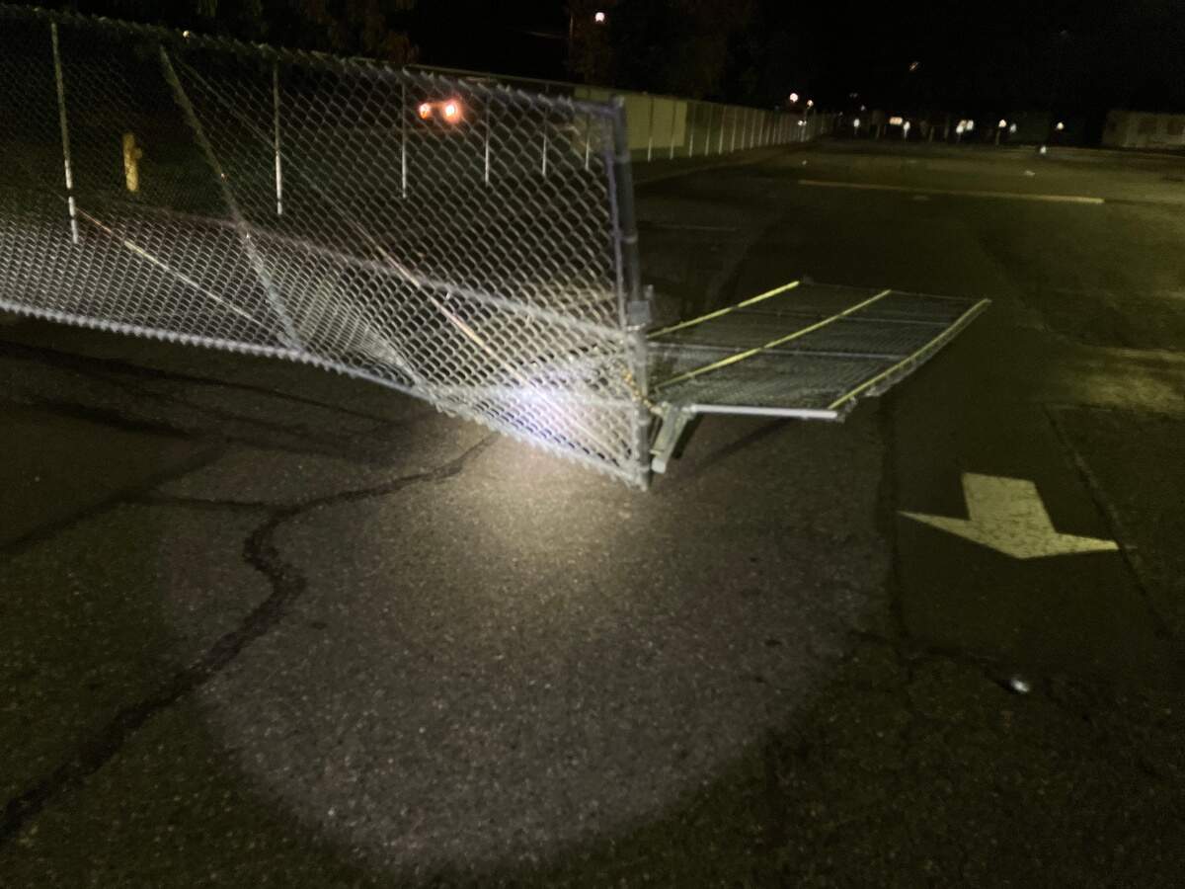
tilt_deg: -18.7
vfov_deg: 49.7
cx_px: 592
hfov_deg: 63.4
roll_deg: -4.1
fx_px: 959
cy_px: 444
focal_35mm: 28
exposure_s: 1/60
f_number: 1.8
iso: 200
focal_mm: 3.99
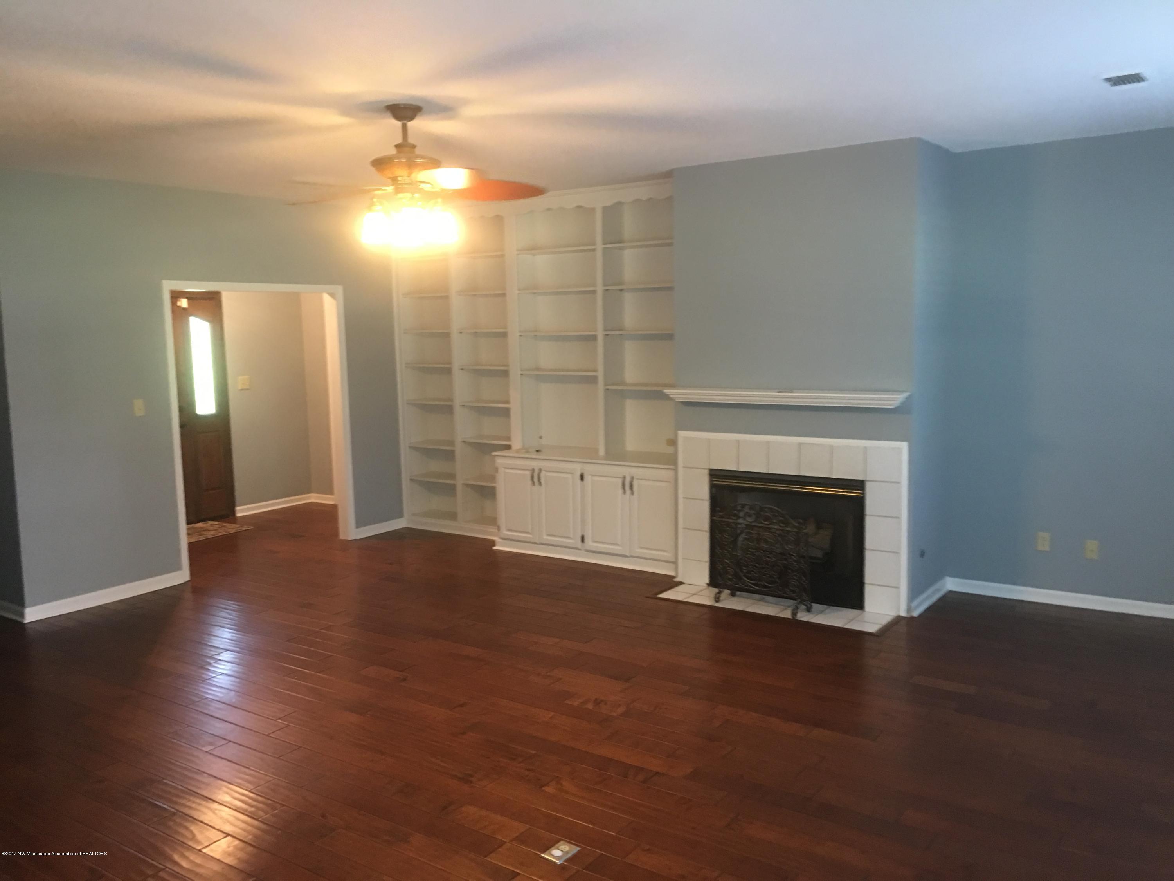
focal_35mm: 29
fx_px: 984
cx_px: 587
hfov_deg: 61.7
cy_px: 440
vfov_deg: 48.2
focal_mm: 4.15
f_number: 2.2
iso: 80
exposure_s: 1/10
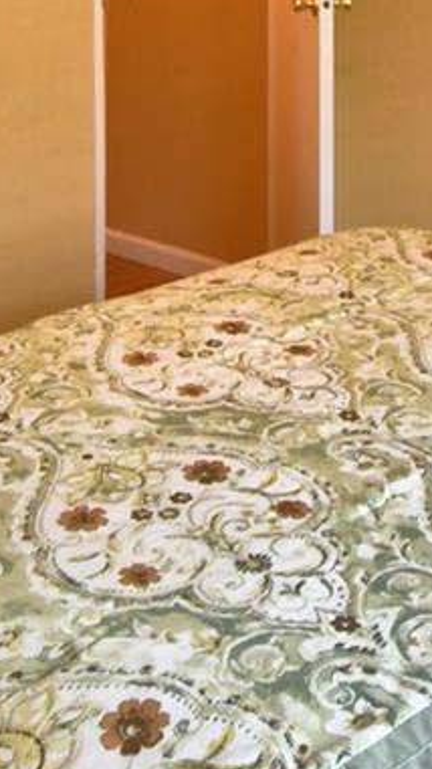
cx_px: 271
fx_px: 1346
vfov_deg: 28.1
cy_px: -137
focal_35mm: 66
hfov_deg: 18.2
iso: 400
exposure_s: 1/30
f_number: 4.5
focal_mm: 10
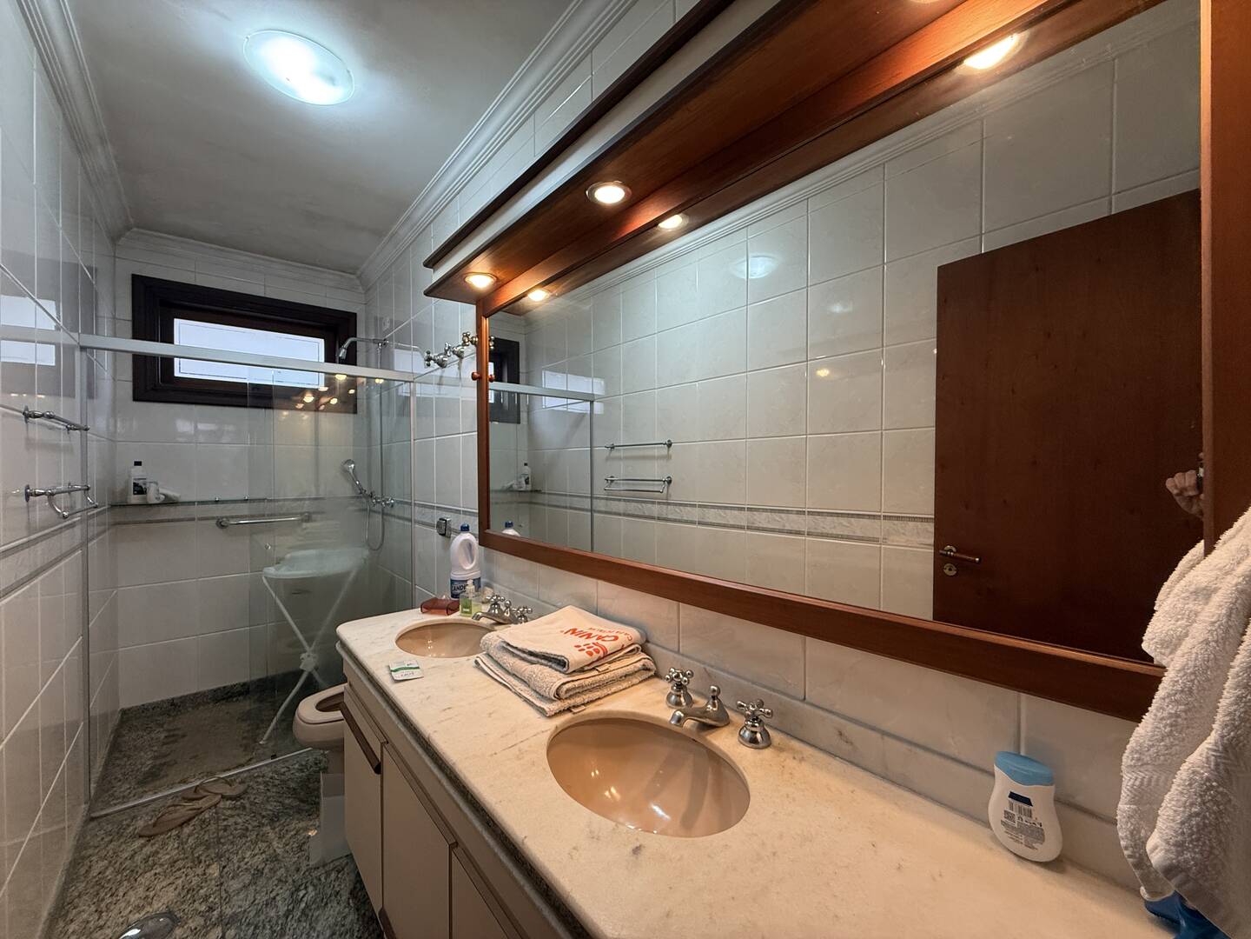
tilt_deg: +0.3
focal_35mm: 14
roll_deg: -0.2
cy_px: 470
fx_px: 506
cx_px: 626
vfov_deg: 85.7
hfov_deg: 102.1
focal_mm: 2.22
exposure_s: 1/120
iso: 200
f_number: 2.2
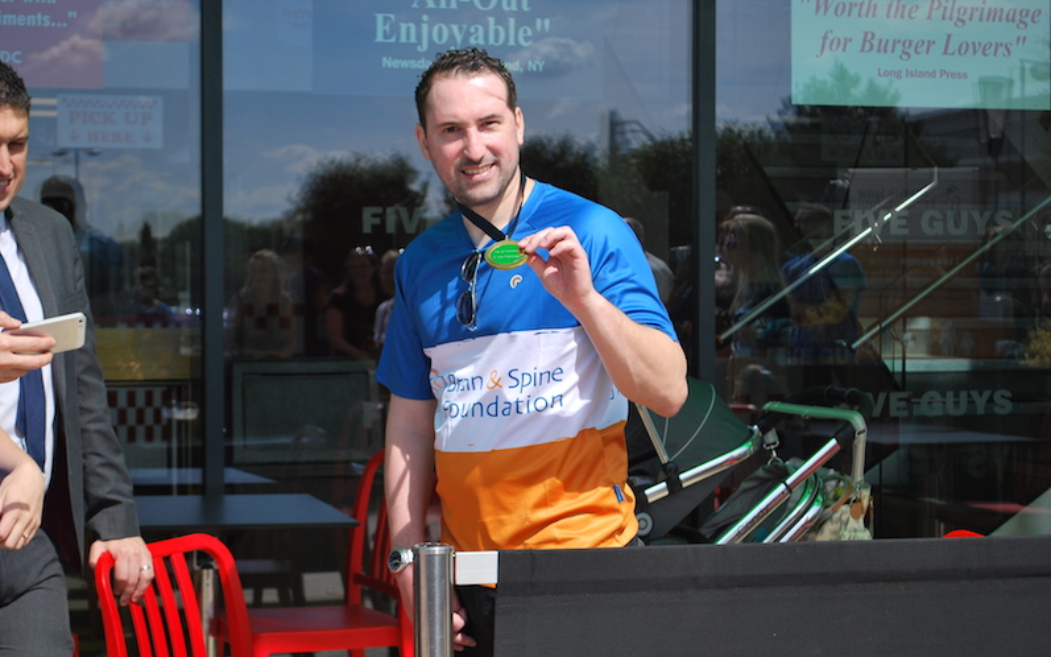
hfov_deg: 24.5
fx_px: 2421
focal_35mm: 85
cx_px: 525
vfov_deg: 15.5
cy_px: 332
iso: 200
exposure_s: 1/640
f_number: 5.6
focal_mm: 55
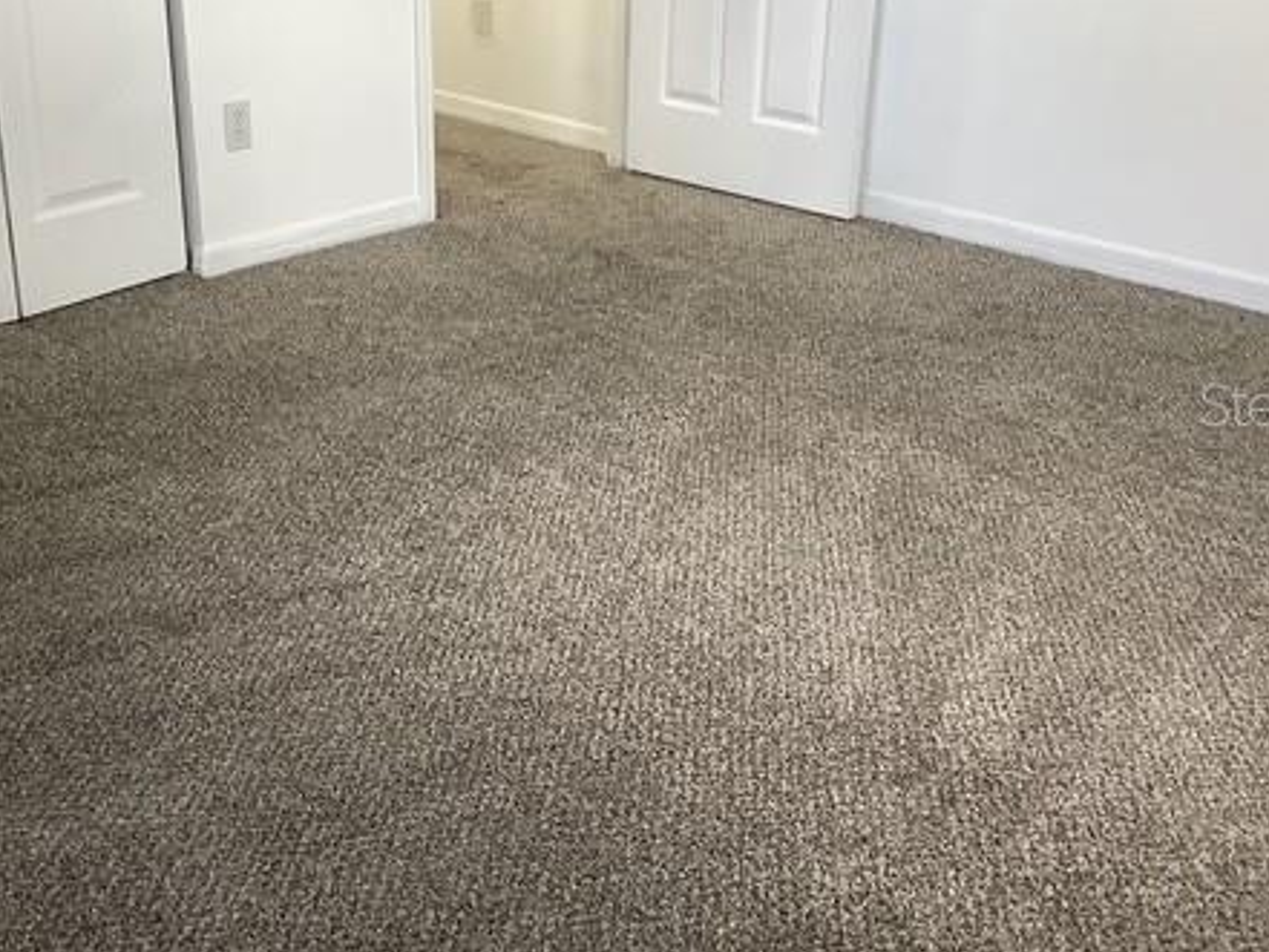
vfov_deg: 32.1
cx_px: 550
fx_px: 1650
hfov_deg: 42.0
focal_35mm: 45
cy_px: 403
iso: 100
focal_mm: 3.3
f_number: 2.4
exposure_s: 1/60
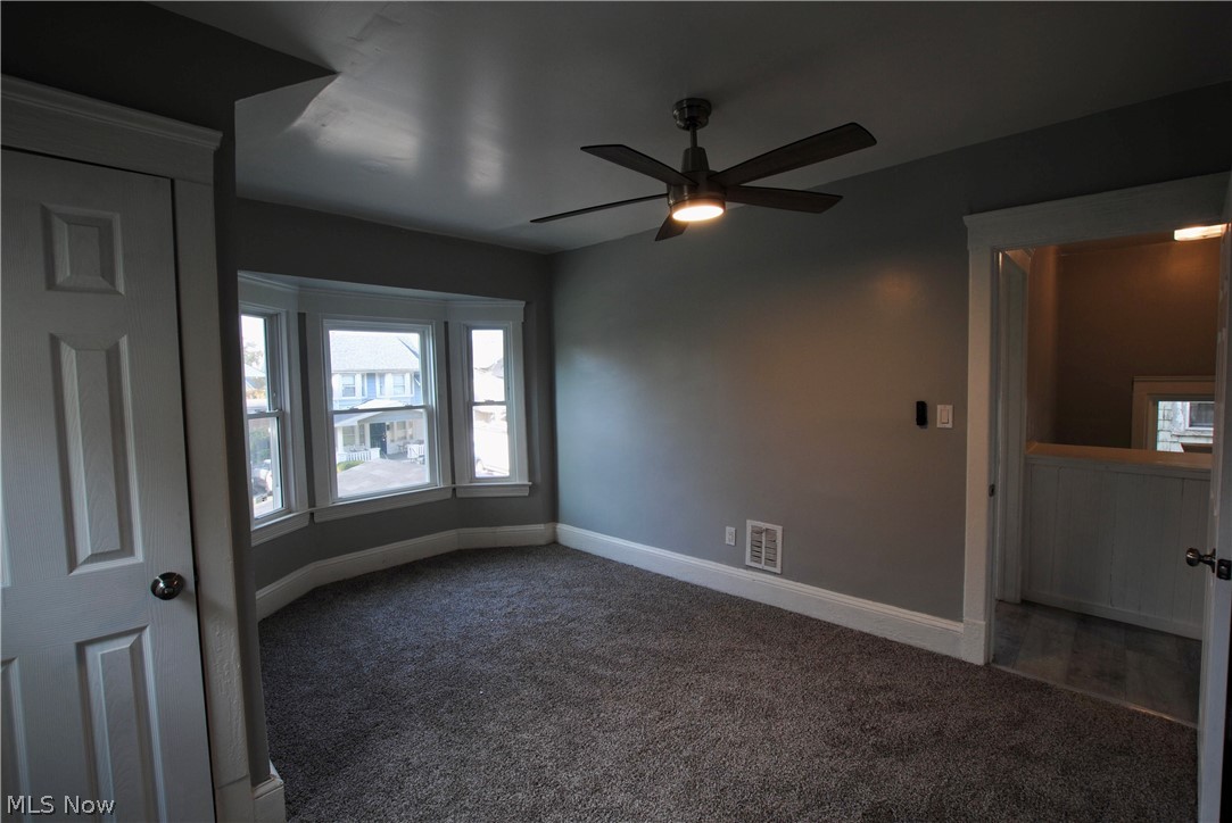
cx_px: 616
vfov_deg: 77.4
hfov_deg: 100.3
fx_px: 514
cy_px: 412
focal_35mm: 15
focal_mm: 10
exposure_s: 1/10
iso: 100
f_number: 8
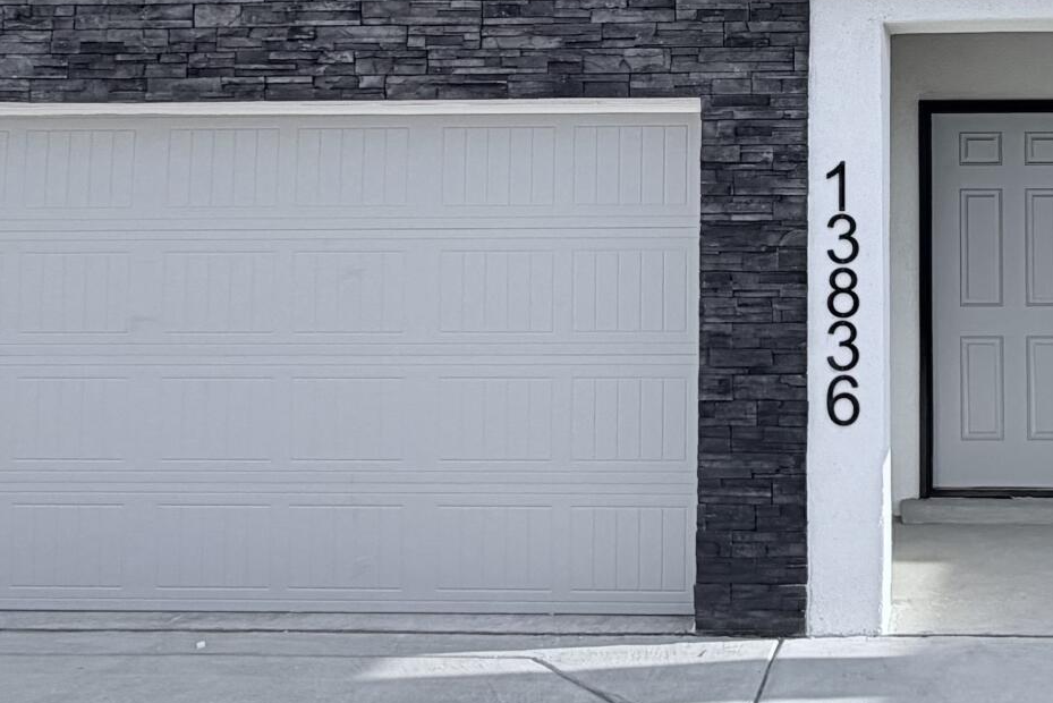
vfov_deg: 27.9
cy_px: 117
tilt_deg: +2.0
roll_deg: +1.5
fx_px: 1375
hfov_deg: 39.1
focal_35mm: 47
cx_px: 937
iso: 25
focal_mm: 2.22
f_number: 2.2
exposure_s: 1/770
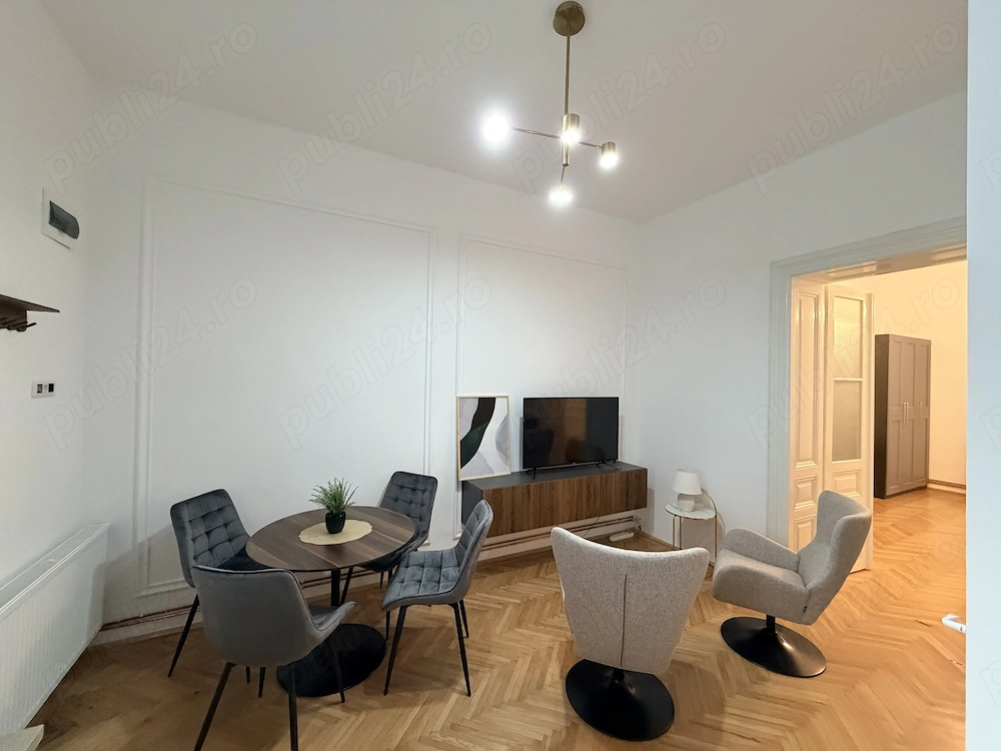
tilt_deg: +0.0
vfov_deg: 85.7
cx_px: 500
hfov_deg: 102.1
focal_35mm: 14
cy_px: 376
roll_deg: -0.9
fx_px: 405
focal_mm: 2.22
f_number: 2.2
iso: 640
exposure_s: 1/57
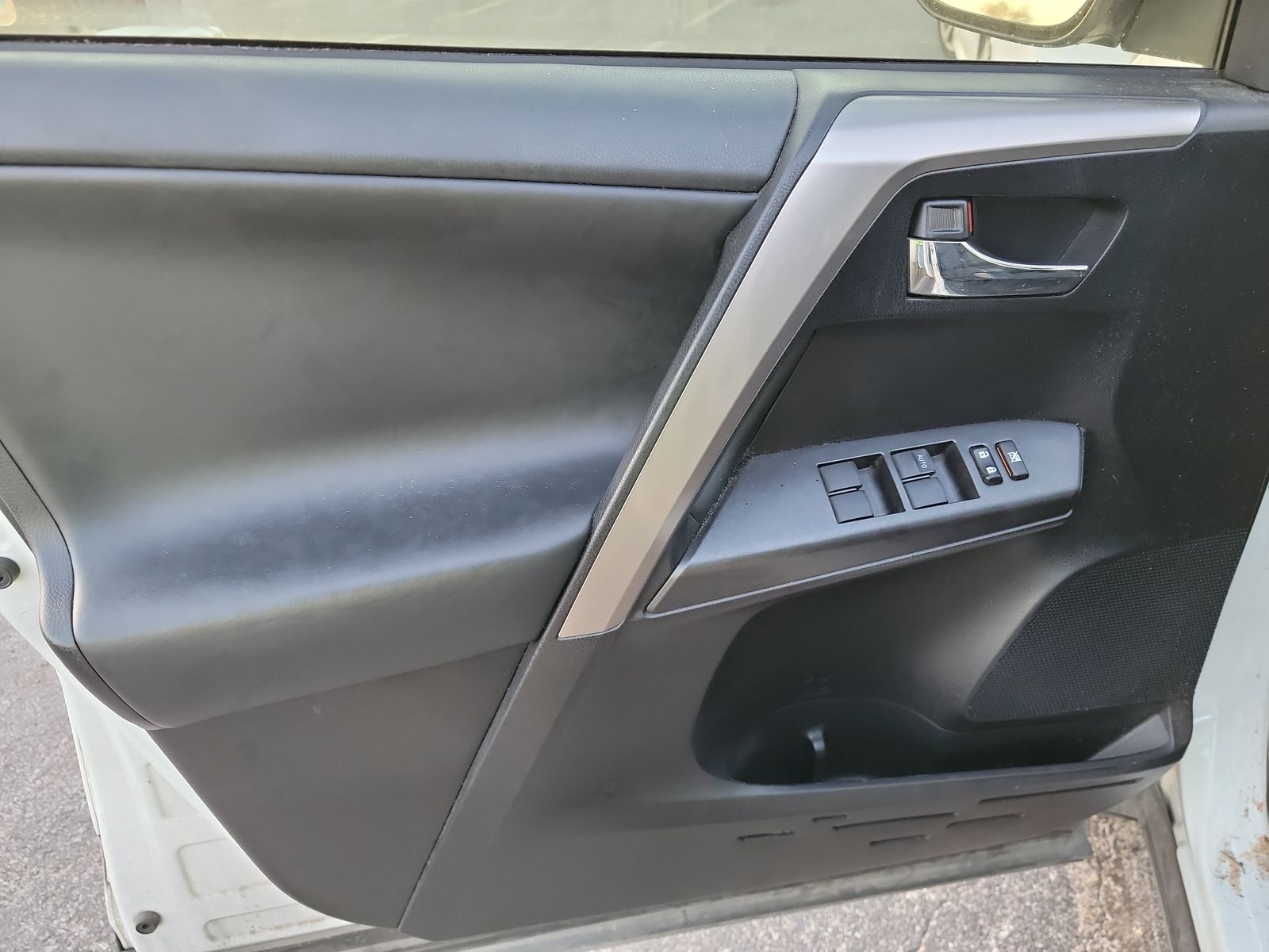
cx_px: 634
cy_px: 476
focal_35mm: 24
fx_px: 880
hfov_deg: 71.6
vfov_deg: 56.8
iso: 681
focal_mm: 6.7
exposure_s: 1/59
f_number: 1.8
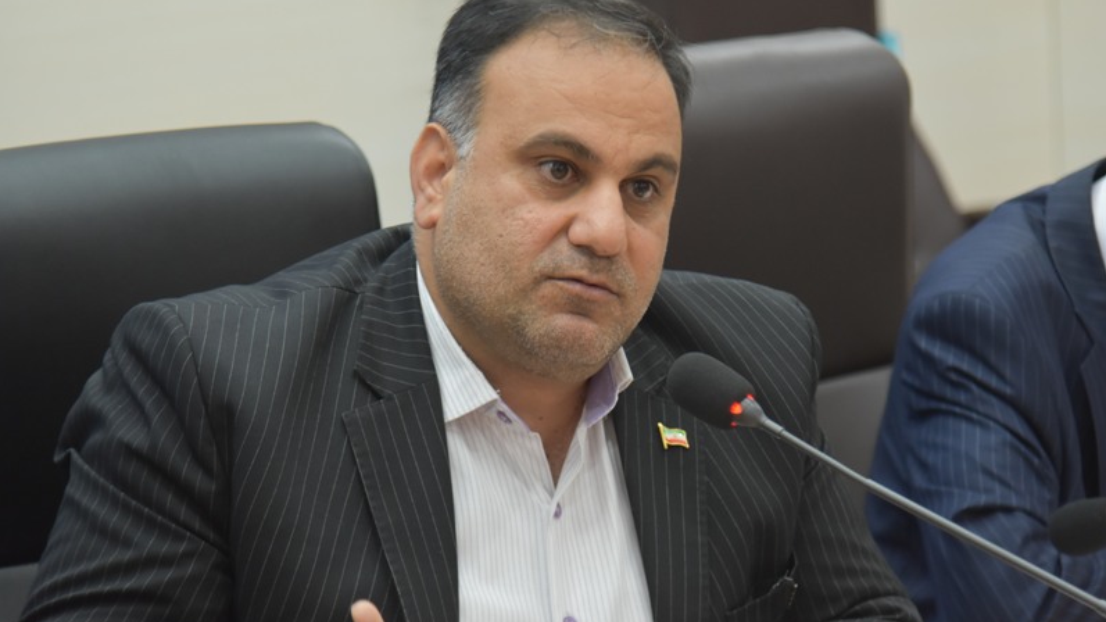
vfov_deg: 7.3
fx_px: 4854
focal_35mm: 166
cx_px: 552
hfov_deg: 13.0
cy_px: 320
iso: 1400
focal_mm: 105
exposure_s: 1/60
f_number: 4
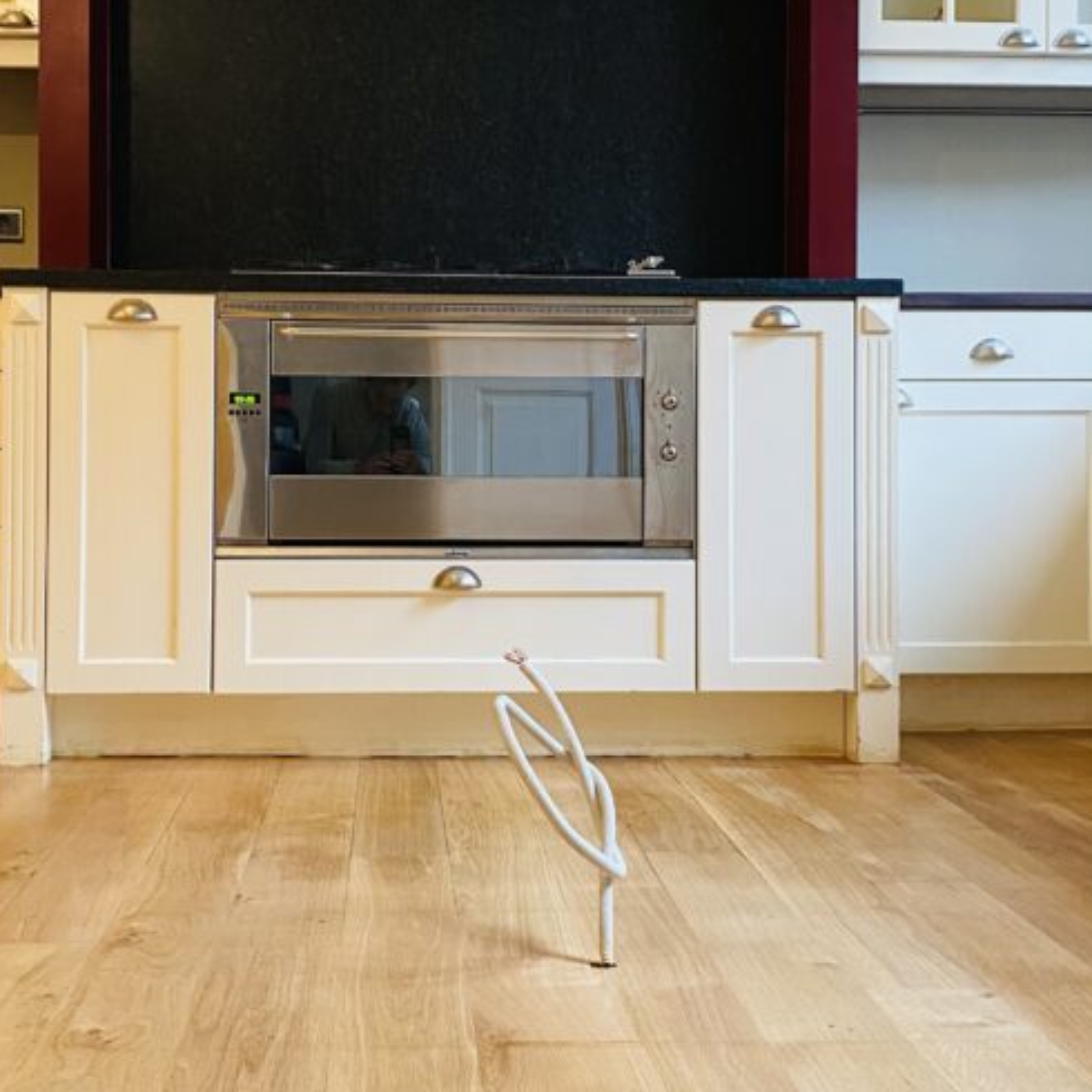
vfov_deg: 35.3
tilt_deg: +1.0
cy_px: 455
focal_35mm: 48
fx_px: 1713
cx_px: 479
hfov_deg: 35.3
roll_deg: +0.8
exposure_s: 1/50
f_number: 1.8
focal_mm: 4.25
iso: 200
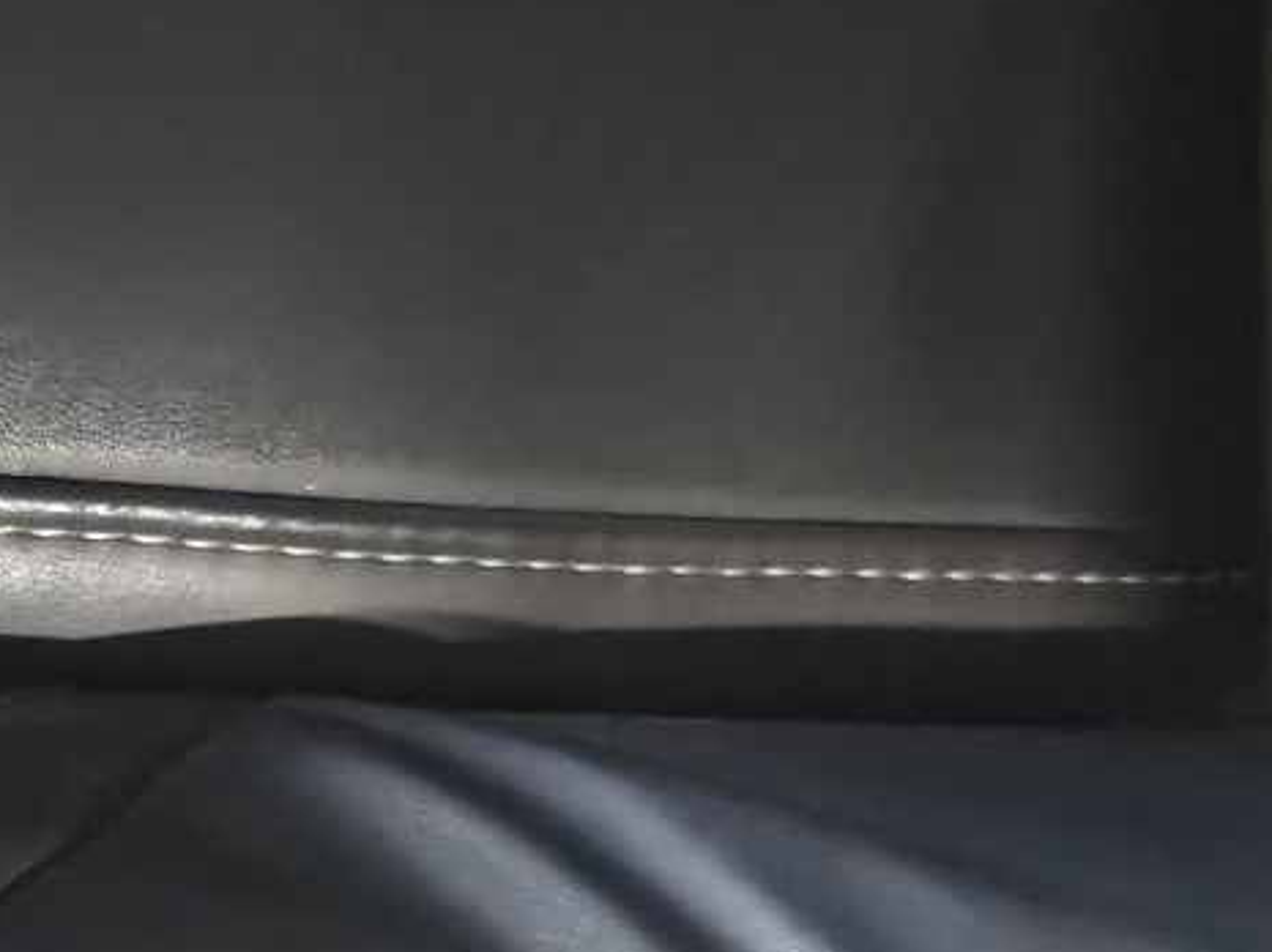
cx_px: -722
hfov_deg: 17.2
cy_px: 832
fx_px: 3708
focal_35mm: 101
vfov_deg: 14.5
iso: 4416
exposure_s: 1/25.1
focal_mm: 5.56
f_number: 1.88
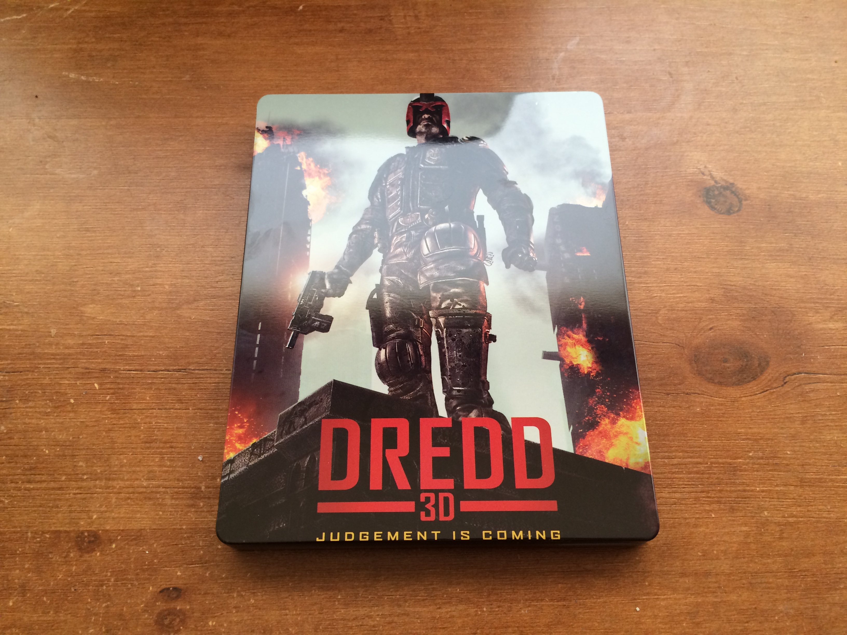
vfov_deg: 48.2
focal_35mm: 29
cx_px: 424
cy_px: 318
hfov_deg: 61.7
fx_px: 710
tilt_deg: -68.0
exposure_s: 1/30
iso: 50
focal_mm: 4.15
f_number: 2.2
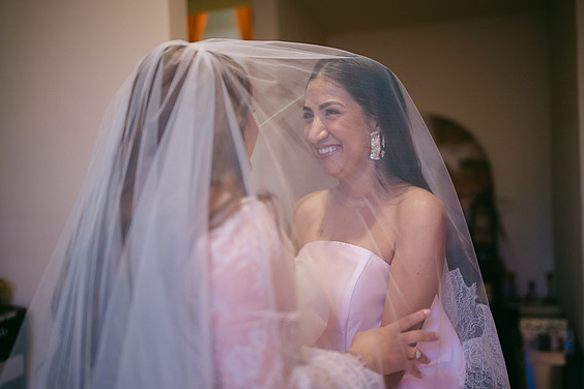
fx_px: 584
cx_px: 290
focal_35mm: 36
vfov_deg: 36.9
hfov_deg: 53.1
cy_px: 197
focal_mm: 35
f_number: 1.2
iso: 320
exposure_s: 1/320
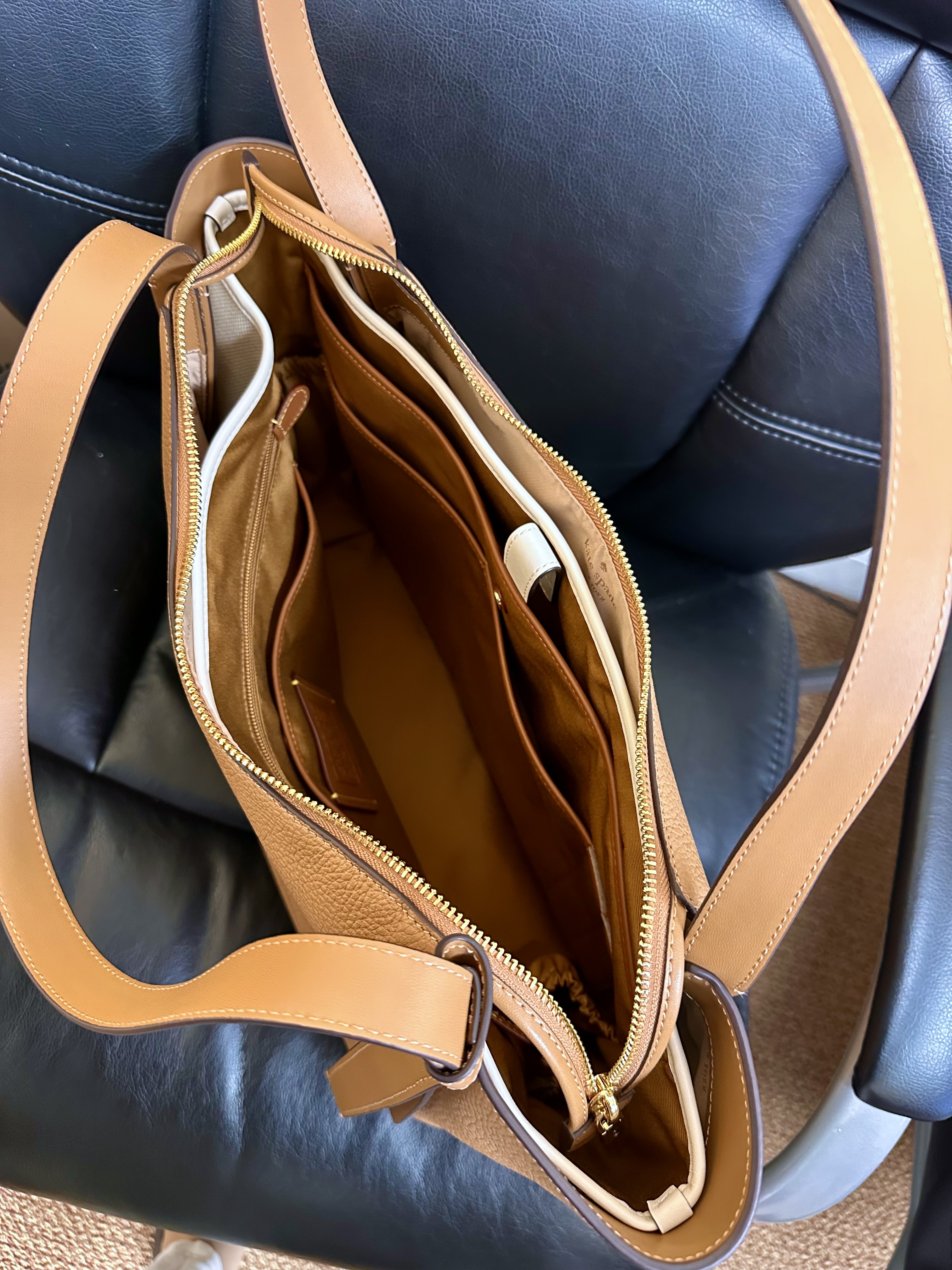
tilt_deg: -72.7
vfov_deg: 71.6
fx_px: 880
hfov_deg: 56.8
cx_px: 476
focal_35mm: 24
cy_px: 635
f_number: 1.78
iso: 640
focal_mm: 6.86
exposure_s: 1/40
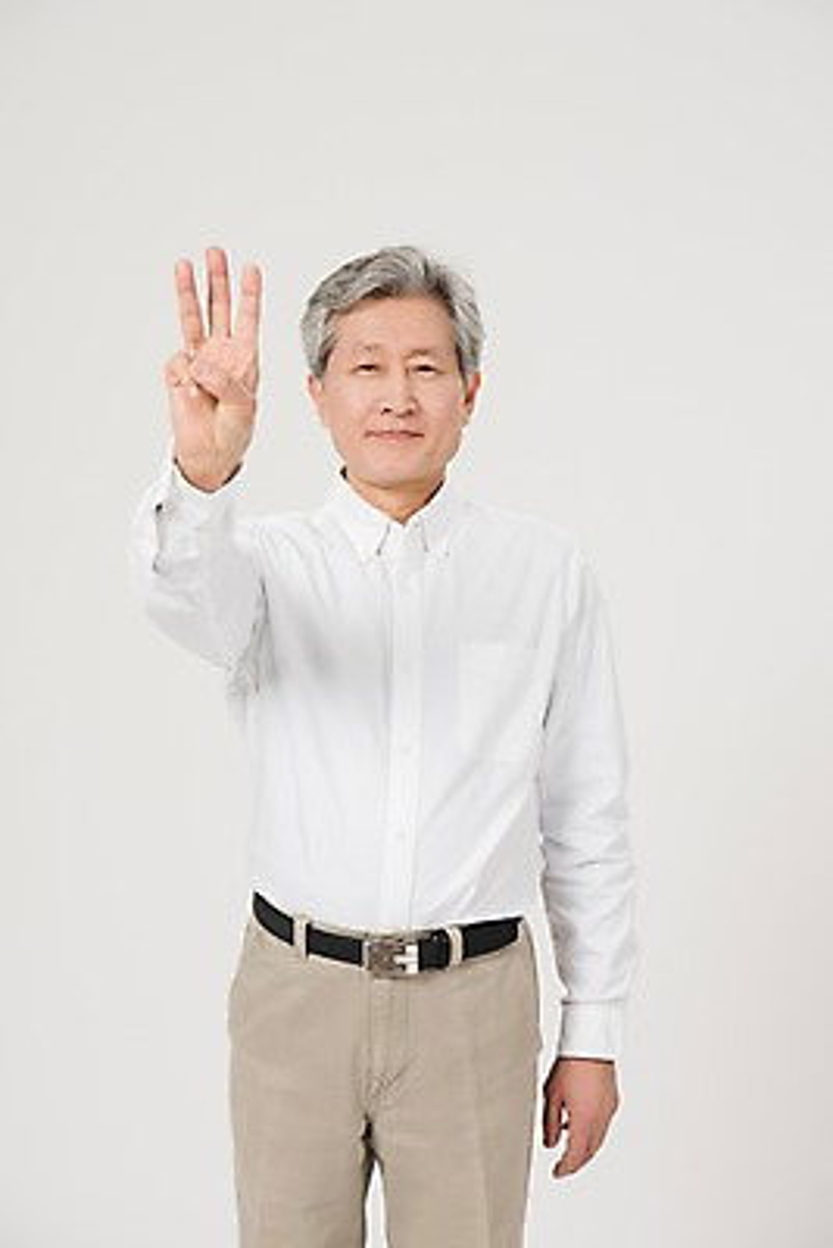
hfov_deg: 19.5
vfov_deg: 28.8
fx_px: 2427
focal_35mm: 70
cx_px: 416
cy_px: 624
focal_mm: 70
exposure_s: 1/125
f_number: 11
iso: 100
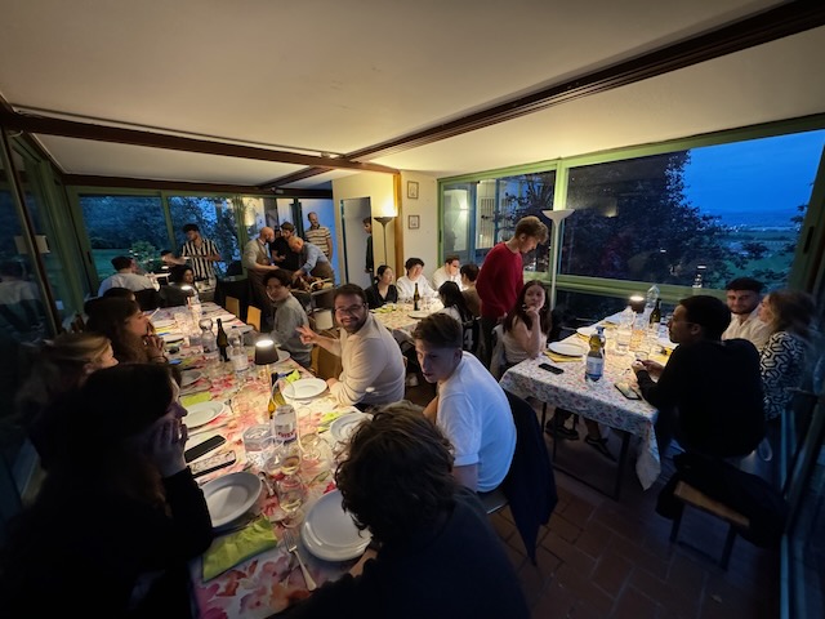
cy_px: 310
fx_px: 334
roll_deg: +1.6
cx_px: 412
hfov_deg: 102.1
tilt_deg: -14.1
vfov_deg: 85.7
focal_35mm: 14
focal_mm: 2.22
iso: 1250
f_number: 2.2
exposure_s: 1/43
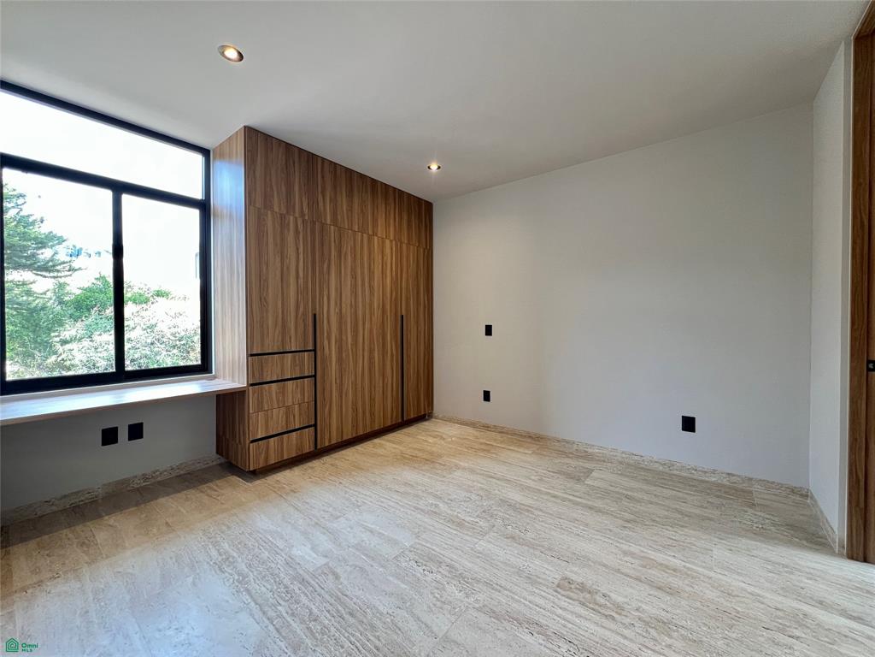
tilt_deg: -0.8
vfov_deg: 89.9
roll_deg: +0.2
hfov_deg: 106.2
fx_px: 329
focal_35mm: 13
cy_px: 328
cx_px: 438
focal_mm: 1.57
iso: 250
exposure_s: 1/120
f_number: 1.8
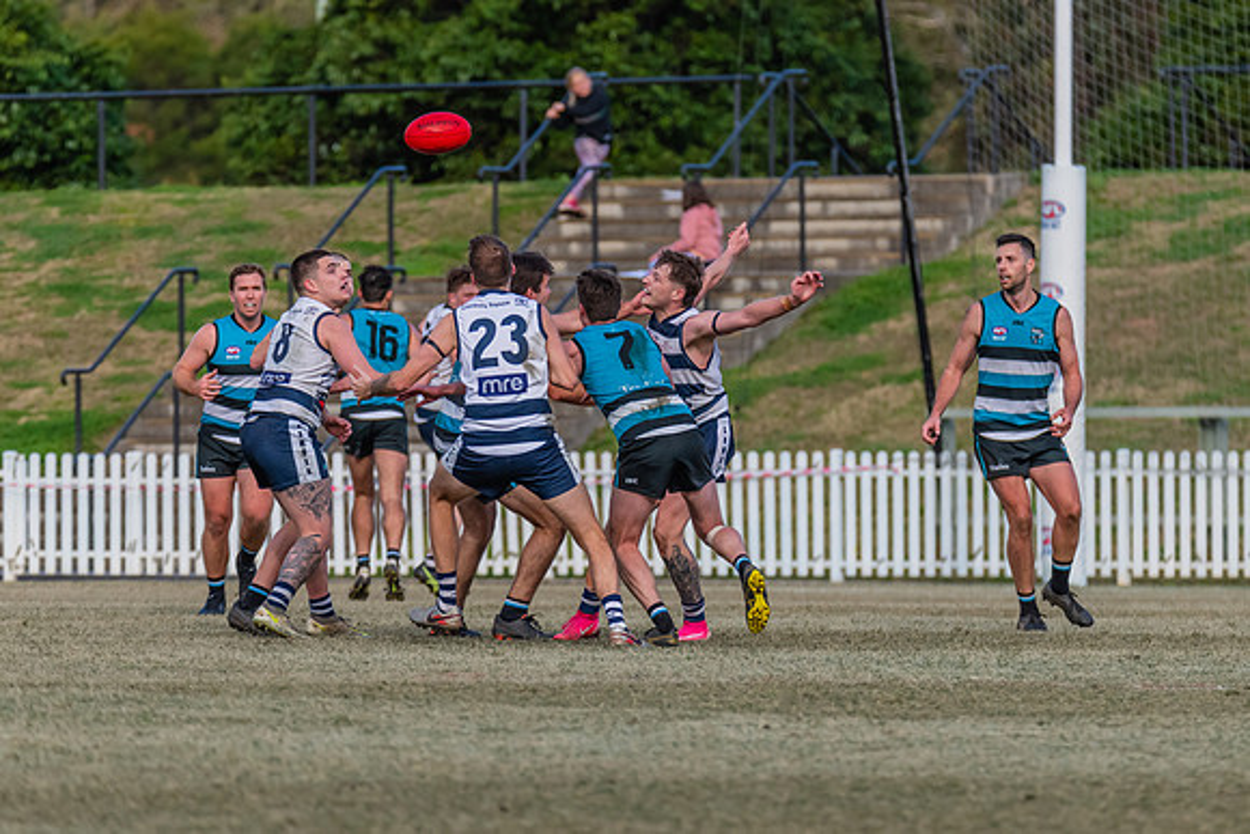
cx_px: 698
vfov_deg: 2.8
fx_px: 17152
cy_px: 360
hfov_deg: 4.2
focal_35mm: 494
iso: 1100
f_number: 6
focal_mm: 380
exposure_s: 1/2000
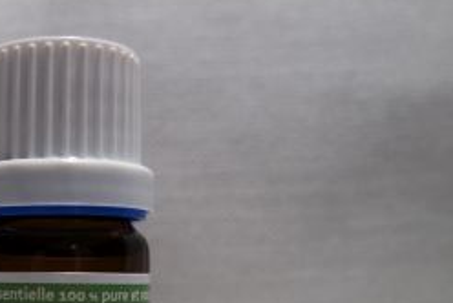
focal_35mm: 58
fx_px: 731
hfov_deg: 32.8
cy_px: 341
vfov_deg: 22.0
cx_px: 53
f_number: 3.5
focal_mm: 16
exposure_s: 1/40
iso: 200
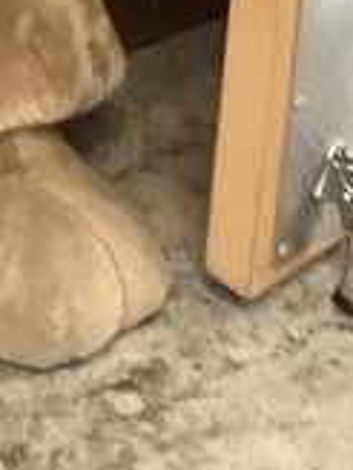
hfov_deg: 7.2
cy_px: -954
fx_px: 2624
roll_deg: -0.1
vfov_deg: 8.5
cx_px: -551
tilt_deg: -17.8
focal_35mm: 193
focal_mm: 3.3
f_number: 2.4
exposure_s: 1/60
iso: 320
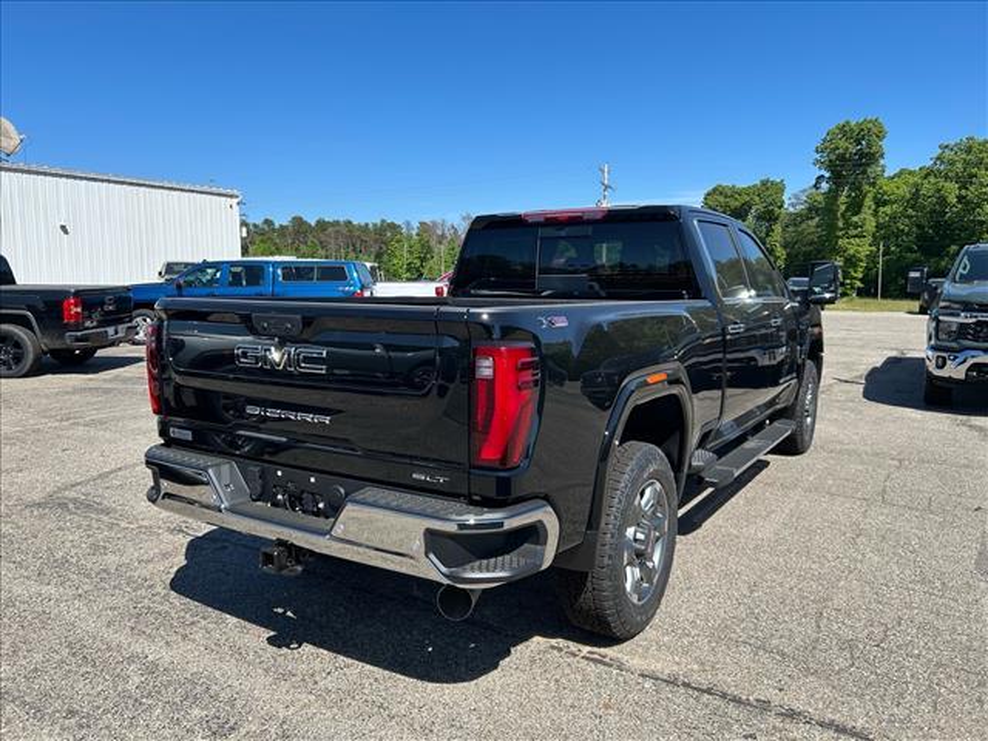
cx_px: 494
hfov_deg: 67.3
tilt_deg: -7.1
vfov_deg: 53.1
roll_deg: +0.2
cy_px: 370
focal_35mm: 26
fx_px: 742
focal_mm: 5.7
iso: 50
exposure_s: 1/2762
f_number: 1.5
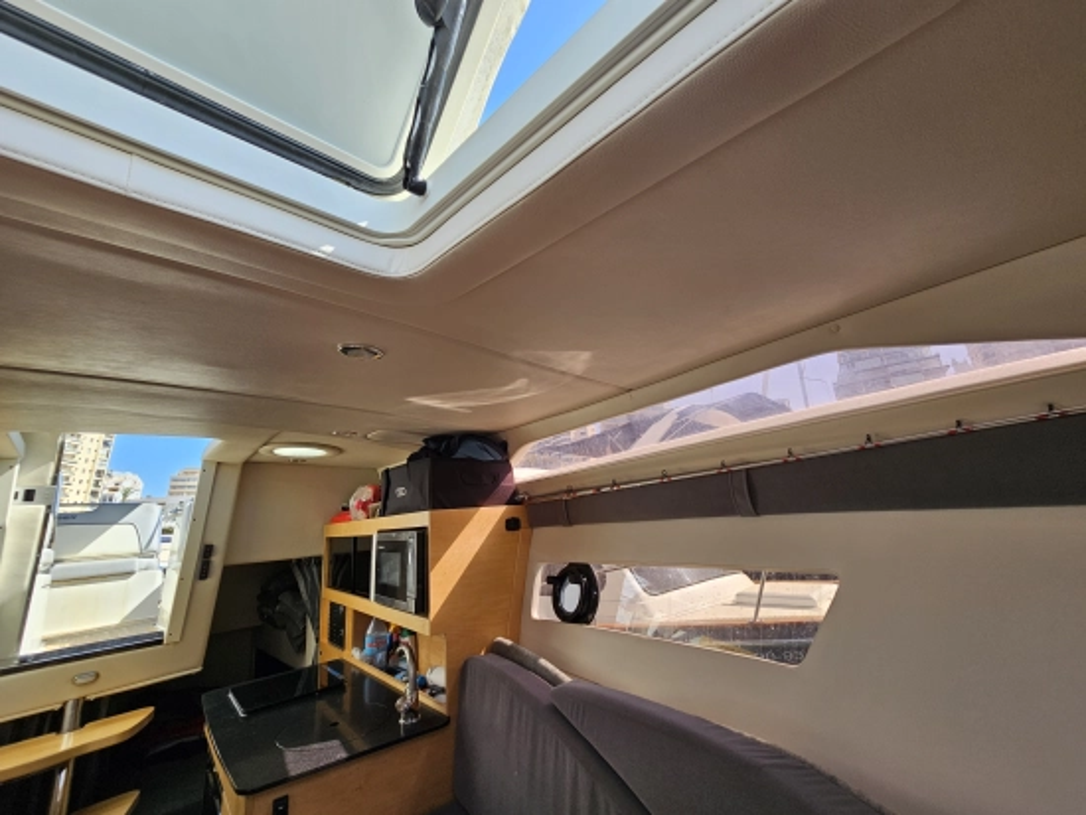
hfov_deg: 106.2
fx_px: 408
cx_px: 543
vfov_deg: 90.0
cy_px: 408
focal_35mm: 13
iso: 50
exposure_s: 1/360
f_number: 2.2
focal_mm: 2.2
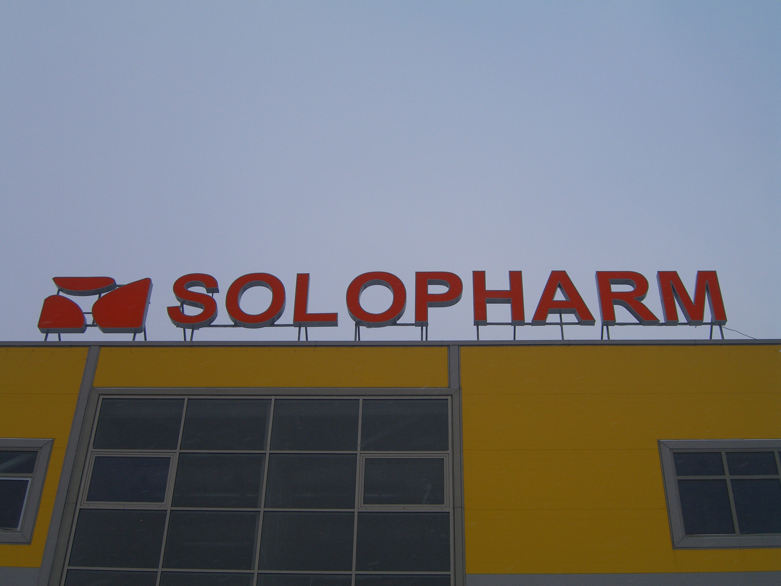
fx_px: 1038
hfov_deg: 41.2
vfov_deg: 31.5
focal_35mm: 46
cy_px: 293
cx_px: 390
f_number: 3.1
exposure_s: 1/250
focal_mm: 9.5
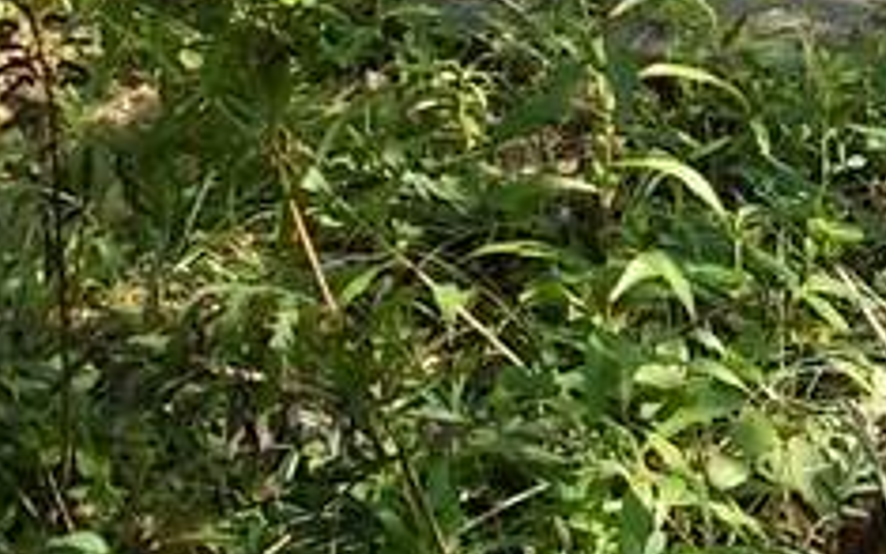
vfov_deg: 13.5
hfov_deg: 21.9
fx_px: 2270
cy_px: -132
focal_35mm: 94
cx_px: 682
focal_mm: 4.6
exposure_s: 1/250
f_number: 3.2
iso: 80
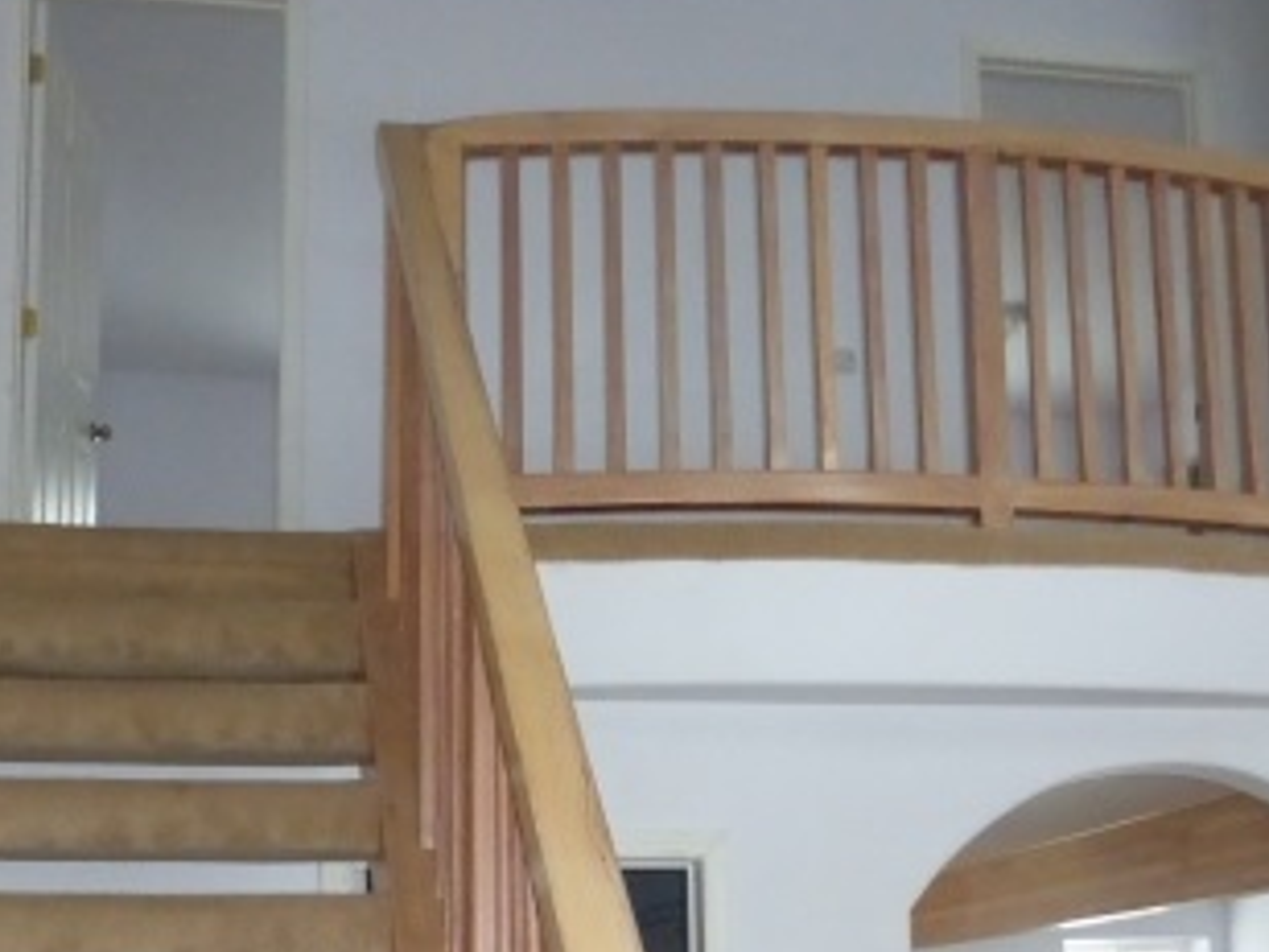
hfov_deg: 36.8
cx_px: 643
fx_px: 1906
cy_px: 795
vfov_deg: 27.3
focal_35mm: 52
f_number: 3.3
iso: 640
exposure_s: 1/60
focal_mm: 4.3
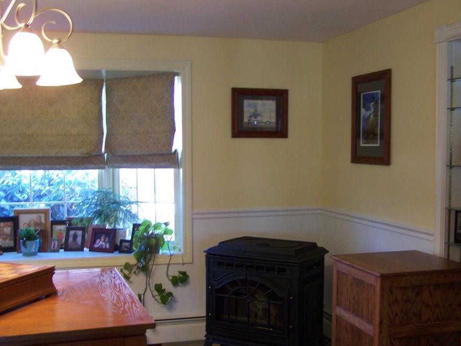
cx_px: 242
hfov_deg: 42.9
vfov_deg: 32.8
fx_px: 586
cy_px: 195
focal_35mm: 44
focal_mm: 6.3
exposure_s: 1/15
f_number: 2.8
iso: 160
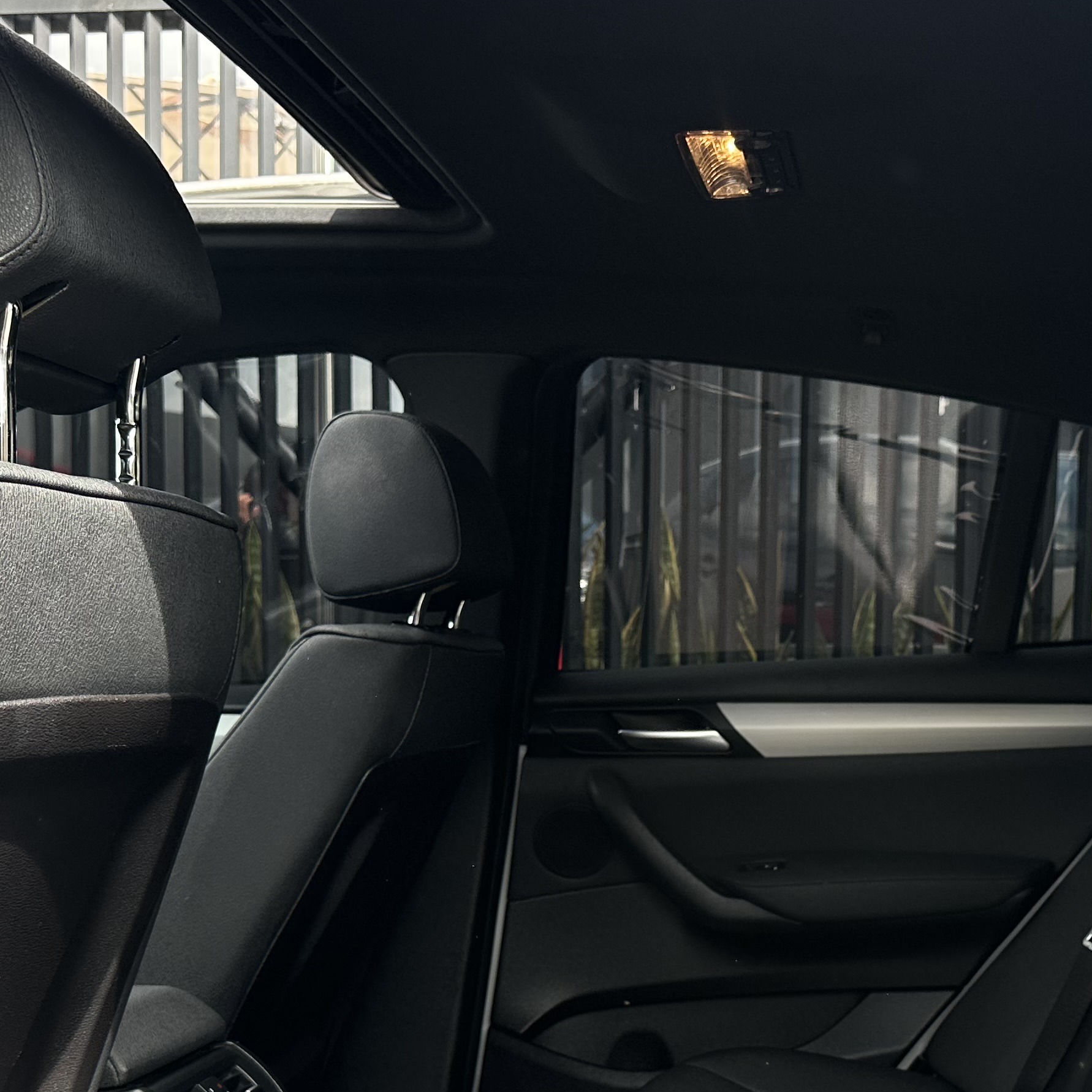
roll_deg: -1.9
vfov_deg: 34.6
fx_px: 1713
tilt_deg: -3.3
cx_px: 775
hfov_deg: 34.8
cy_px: 811
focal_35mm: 48
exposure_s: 1/471
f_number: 1.78
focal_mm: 6.86
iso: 80
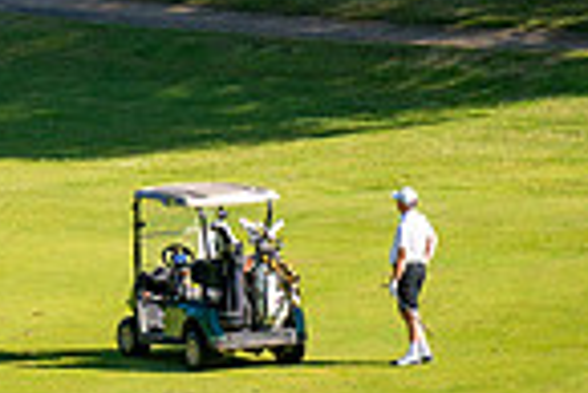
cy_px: -221
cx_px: -576
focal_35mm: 1197
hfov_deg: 1.7
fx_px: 19570
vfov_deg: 1.2
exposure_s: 1/1250
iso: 250
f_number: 4.5
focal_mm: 300
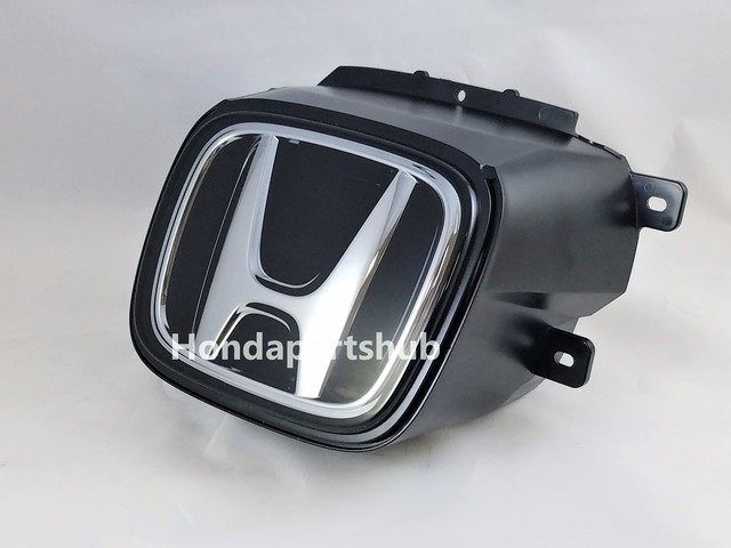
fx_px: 549
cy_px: 274
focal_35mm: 26
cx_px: 366
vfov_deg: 53.1
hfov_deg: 67.3
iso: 100
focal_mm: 4.2
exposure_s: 1/60
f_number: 1.7
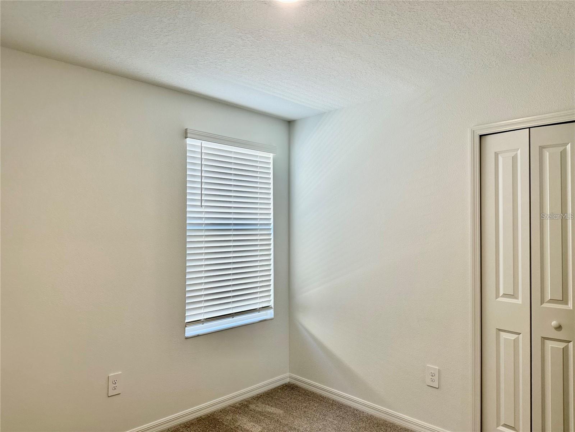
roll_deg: -0.7
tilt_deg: +1.1
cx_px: 288
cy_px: 216
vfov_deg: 56.8
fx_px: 399
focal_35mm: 24
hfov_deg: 71.6
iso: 80
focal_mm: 6.86
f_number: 1.78
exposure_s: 1/120
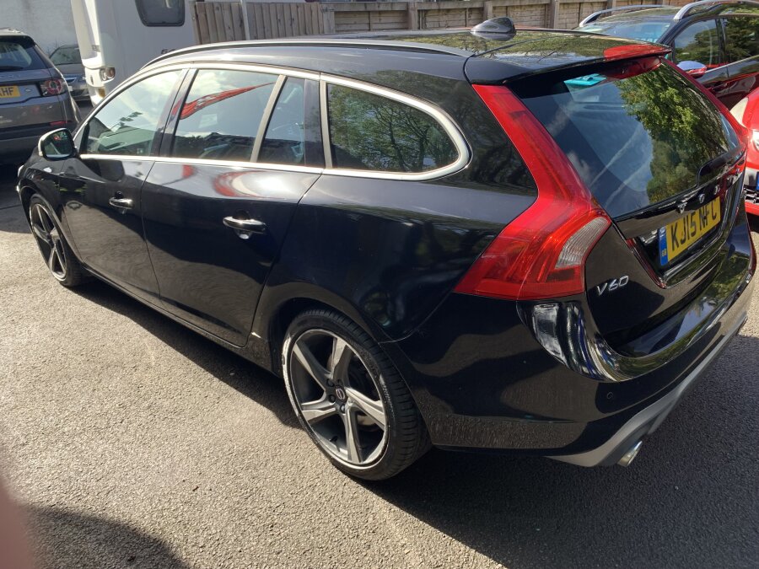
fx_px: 570
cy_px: 284
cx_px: 380
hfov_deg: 67.3
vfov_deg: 53.1
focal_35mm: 26
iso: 25
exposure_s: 1/355
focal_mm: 4.25
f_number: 1.8
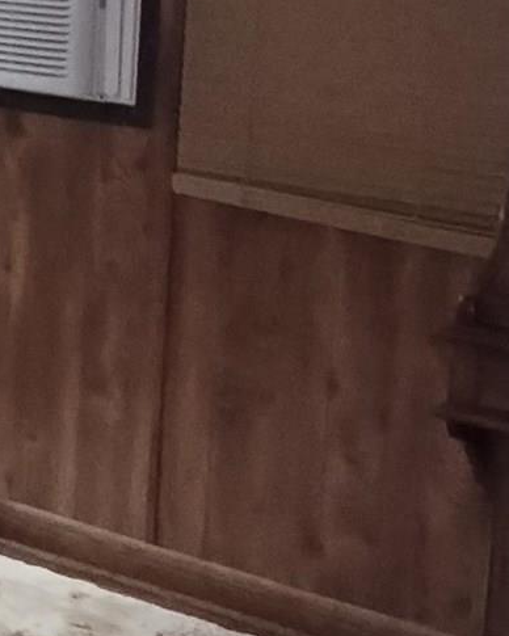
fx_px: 2184
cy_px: 42
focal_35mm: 116
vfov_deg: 16.3
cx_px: -614
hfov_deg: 11.5
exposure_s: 1/24
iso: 428
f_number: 1.7
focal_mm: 4.71
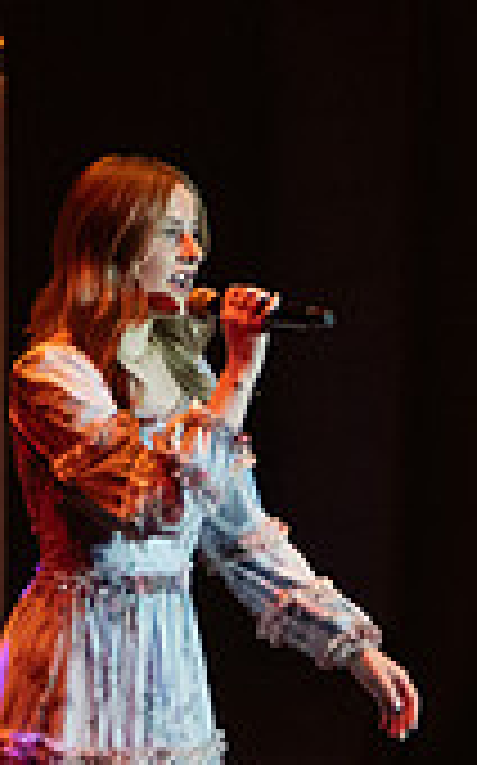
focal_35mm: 542
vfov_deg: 3.9
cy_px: 759
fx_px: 11293
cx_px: 416
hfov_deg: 2.4
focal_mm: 130
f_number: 2.8
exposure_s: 1/400
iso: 2000
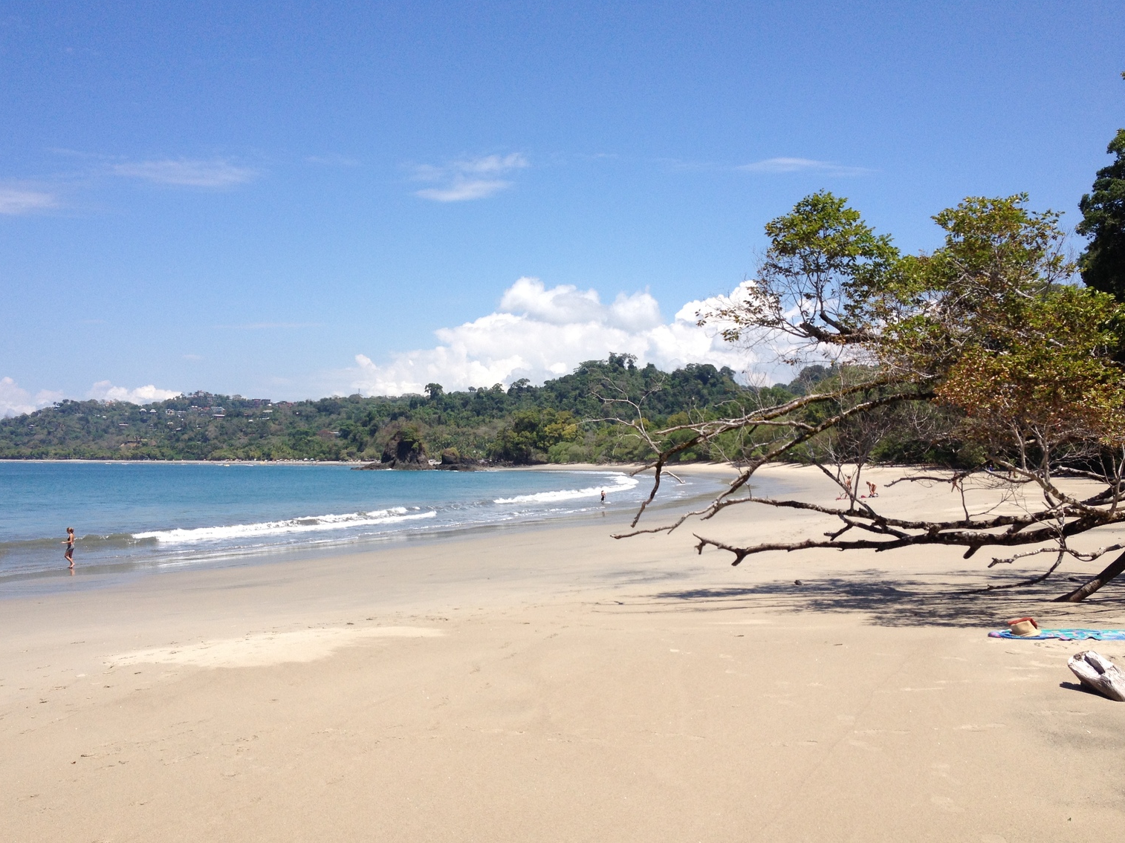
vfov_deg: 38.7
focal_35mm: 37
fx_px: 1202
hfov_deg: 50.1
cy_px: 430
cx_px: 539
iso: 50
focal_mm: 4.28
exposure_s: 1/2045
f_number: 2.4
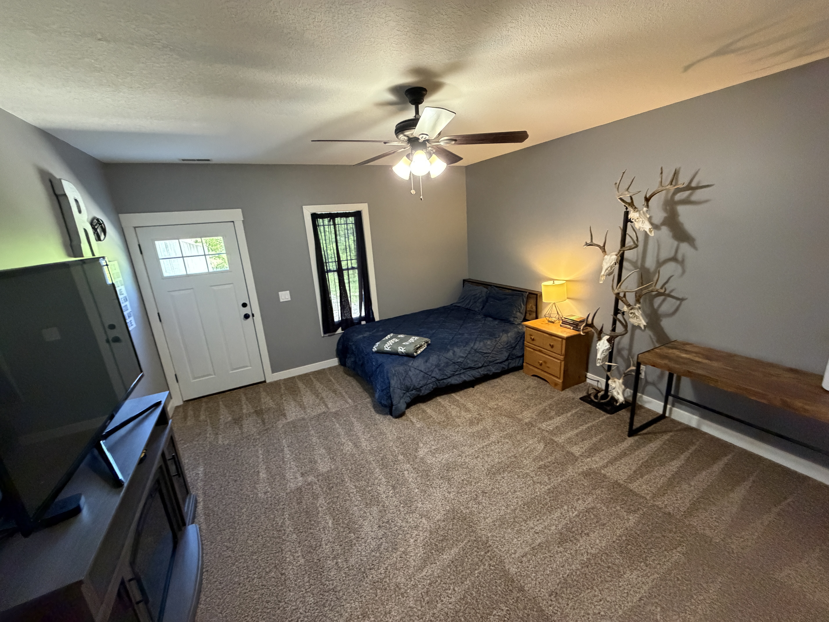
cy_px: 311
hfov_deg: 102.1
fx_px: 335
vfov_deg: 85.7
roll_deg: +5.1
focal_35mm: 14
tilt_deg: -15.4
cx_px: 414
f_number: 2.2
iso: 800
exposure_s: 1/60
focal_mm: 2.22
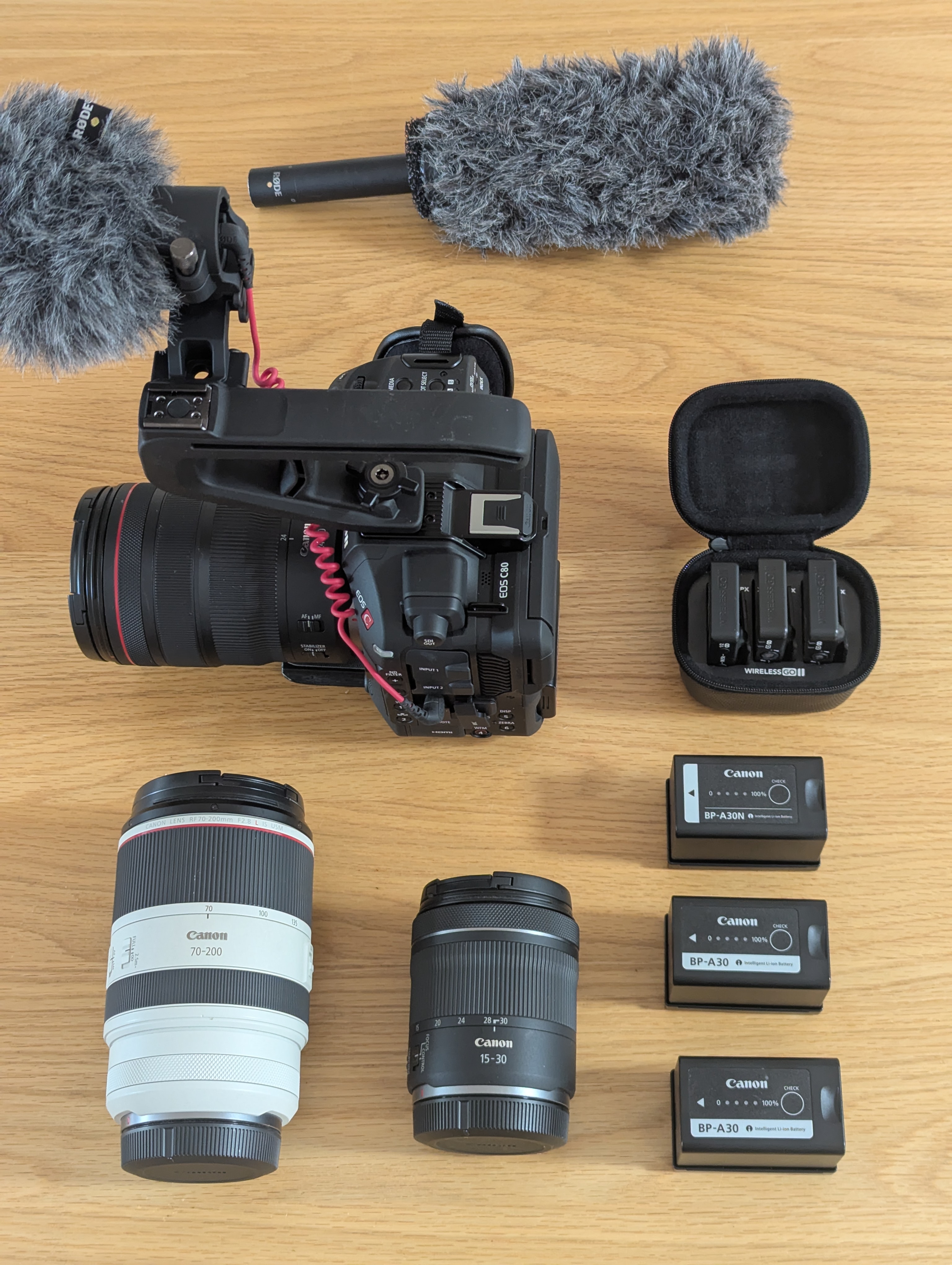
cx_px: 476
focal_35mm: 48
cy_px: 632
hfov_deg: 30.3
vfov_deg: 39.6
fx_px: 1756
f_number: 1.85
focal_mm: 6.81
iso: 214
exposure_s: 1/23.8
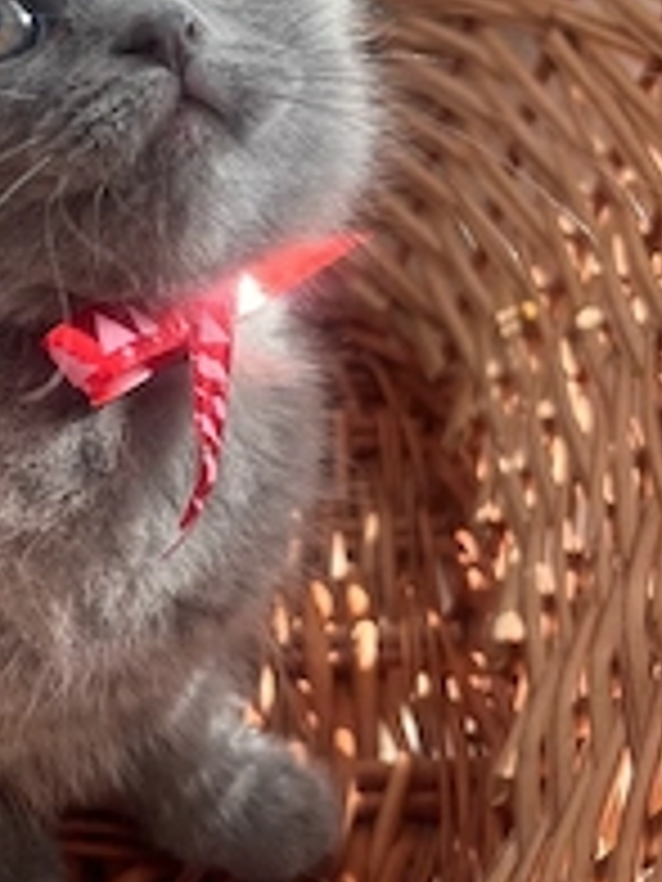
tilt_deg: -36.7
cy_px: 338
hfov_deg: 26.8
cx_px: 95
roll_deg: +4.6
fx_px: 1351
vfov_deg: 36.0
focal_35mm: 53
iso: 80
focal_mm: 5.1
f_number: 1.6
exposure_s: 1/121
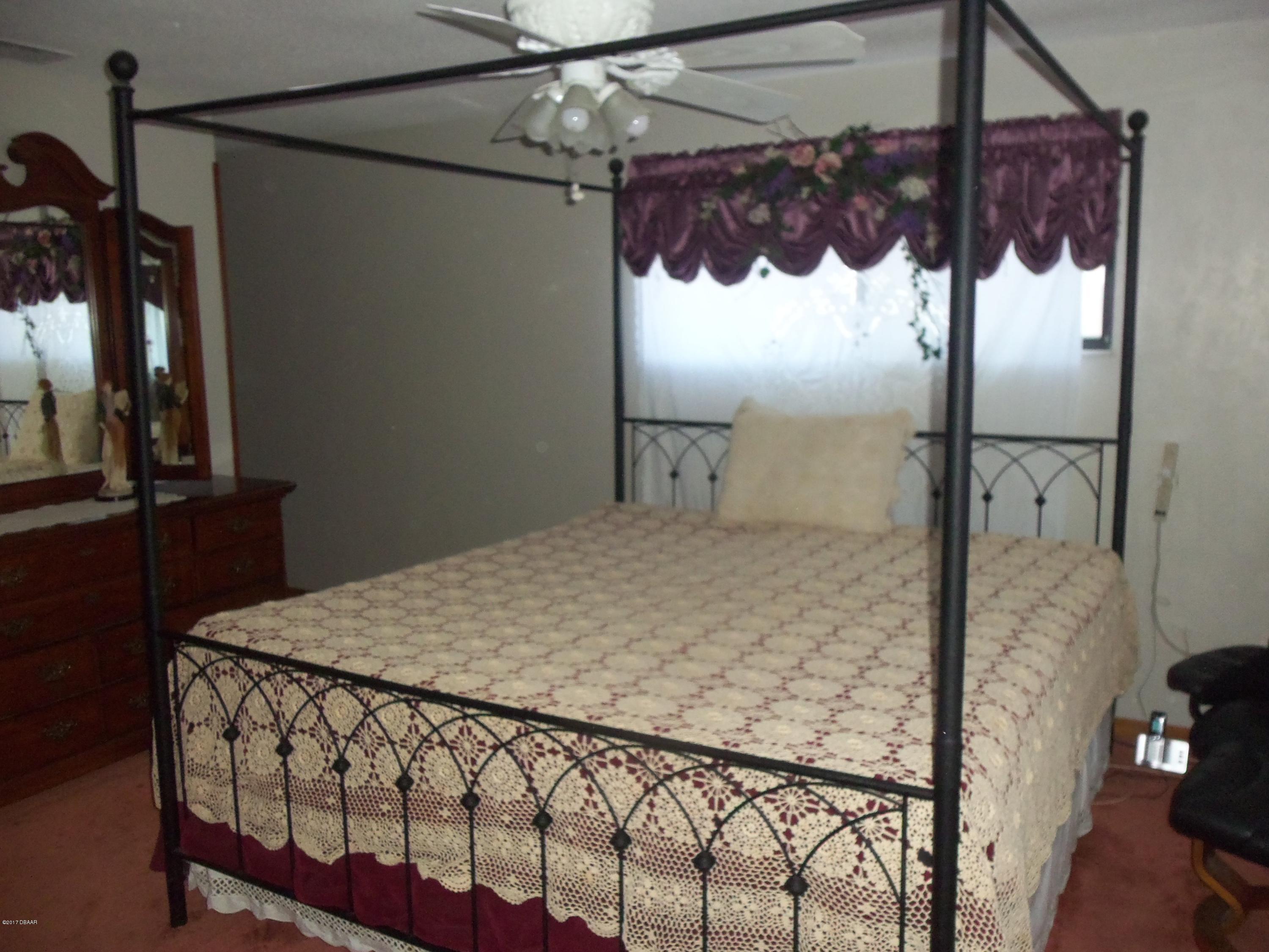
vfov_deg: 48.2
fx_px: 1063
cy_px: 476
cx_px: 634
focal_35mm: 29
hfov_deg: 61.7
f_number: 3.4
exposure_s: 1/30
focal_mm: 5.2
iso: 200
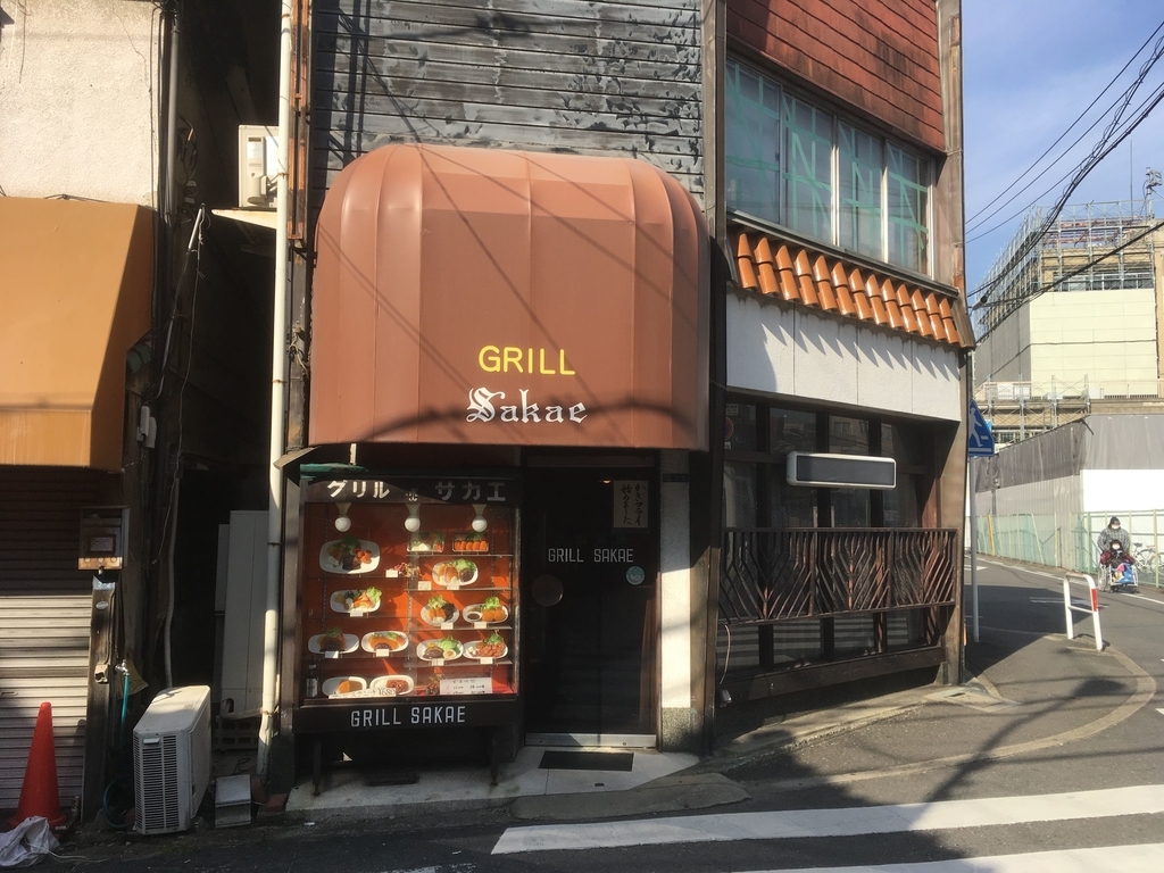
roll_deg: -0.4
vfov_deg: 48.2
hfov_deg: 61.7
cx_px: 582
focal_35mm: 29
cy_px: 436
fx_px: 975
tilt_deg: +3.7
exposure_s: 1/1115
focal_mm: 4.15
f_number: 2.2
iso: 25
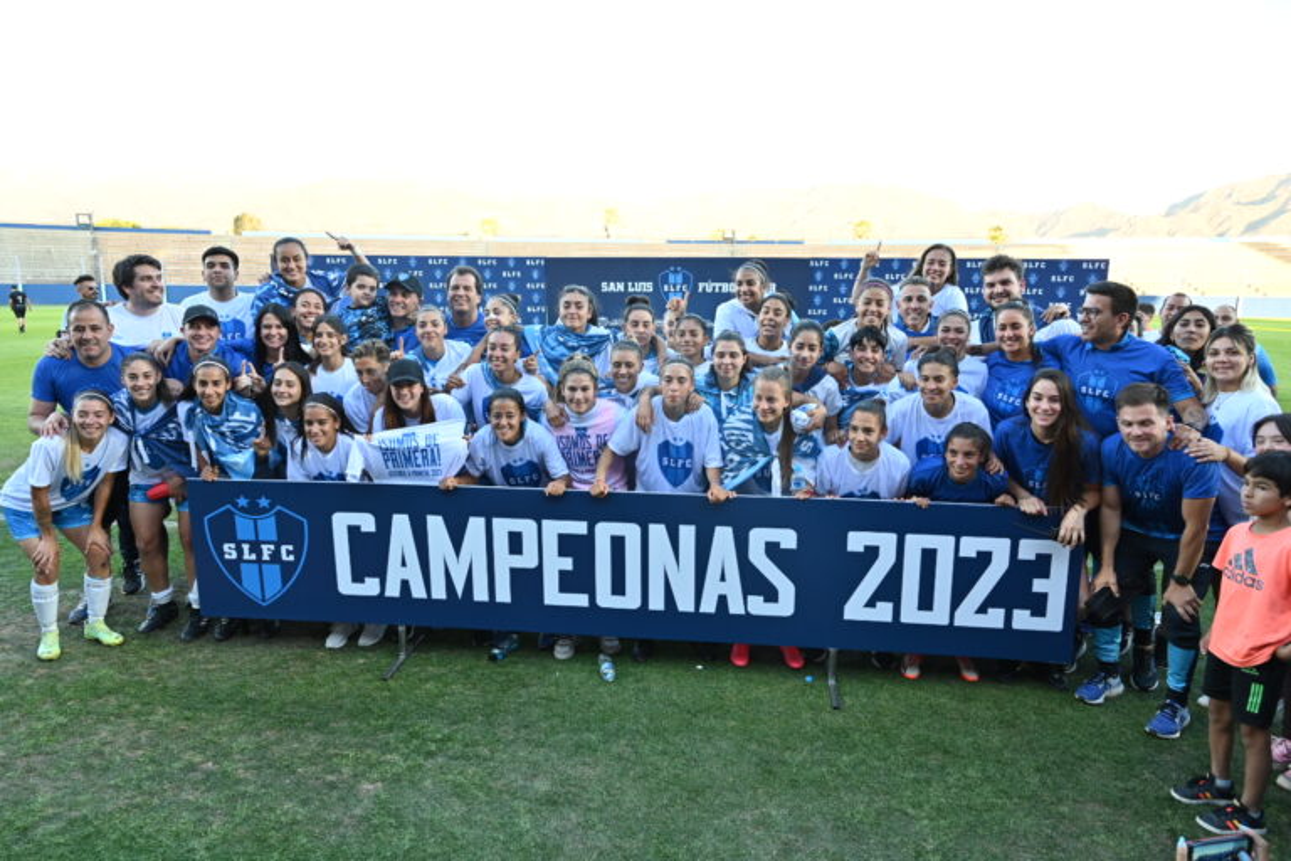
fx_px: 861
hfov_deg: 73.7
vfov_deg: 53.1
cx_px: 646
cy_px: 430
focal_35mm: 24
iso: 500
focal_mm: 24
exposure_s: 1/100
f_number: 5.6
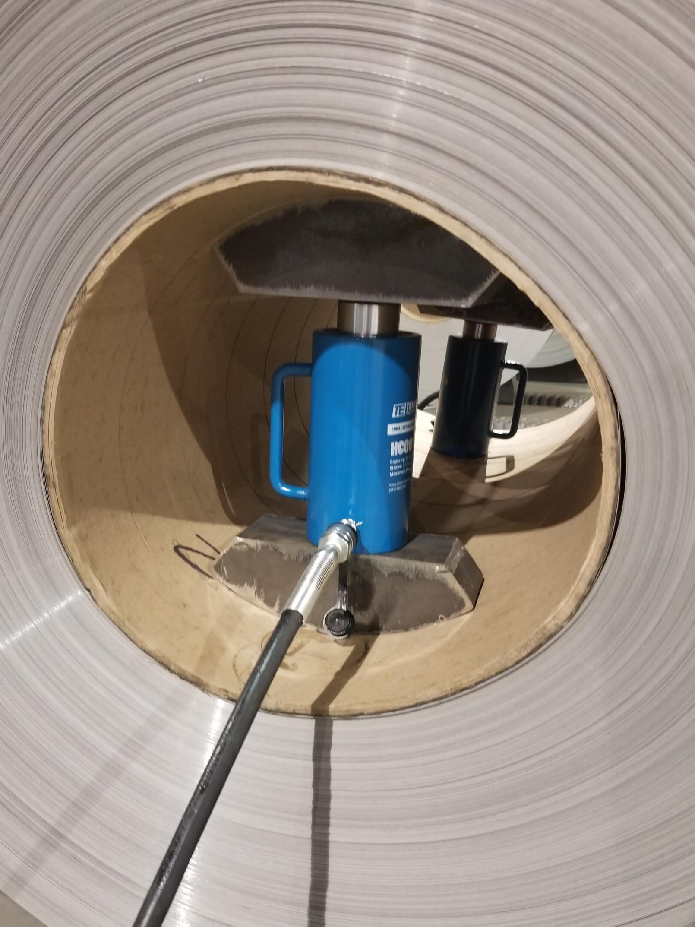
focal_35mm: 31
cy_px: 527
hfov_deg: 45.3
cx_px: 288
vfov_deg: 58.1
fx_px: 830
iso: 250
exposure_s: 1/12
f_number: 1.7
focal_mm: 4.25
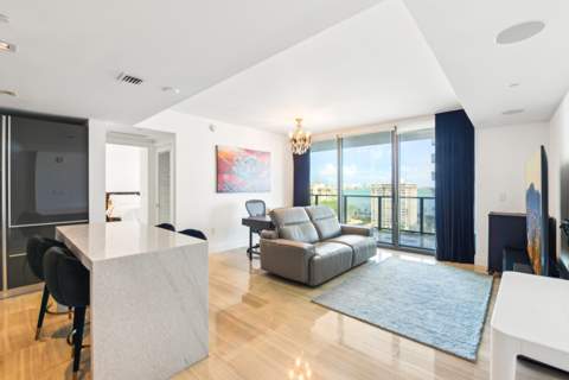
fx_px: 253
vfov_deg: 73.7
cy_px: 190
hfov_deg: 96.7
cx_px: 284
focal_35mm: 16
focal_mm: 16
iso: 200
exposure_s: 1/13
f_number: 8
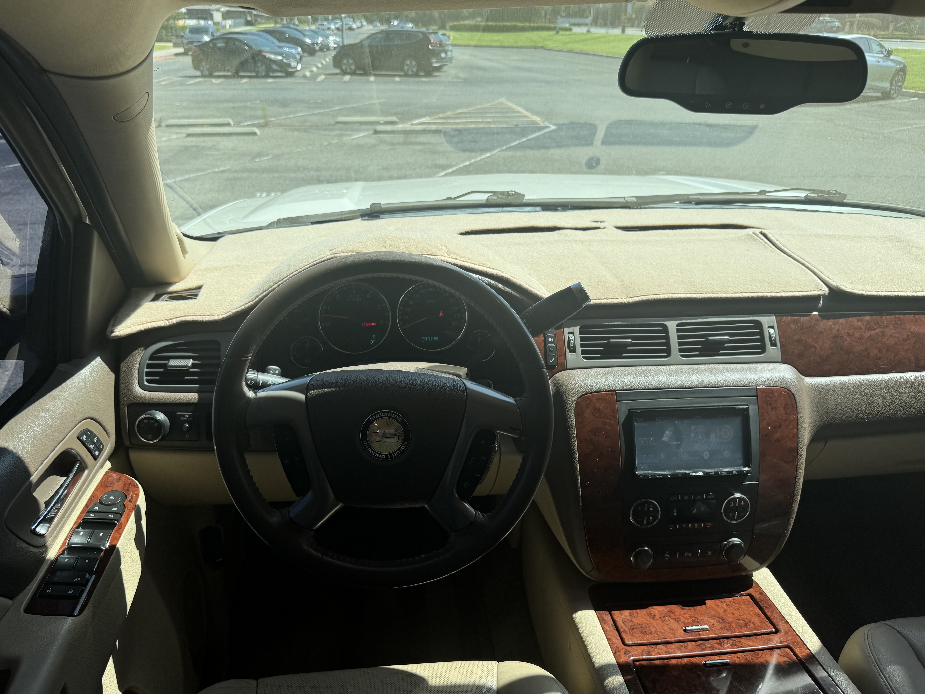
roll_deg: -0.7
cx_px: 446
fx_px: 668
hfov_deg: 69.4
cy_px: 344
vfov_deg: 54.9
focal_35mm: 25
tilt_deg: -26.6
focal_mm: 6.76
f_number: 1.78
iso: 80
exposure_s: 1/2331
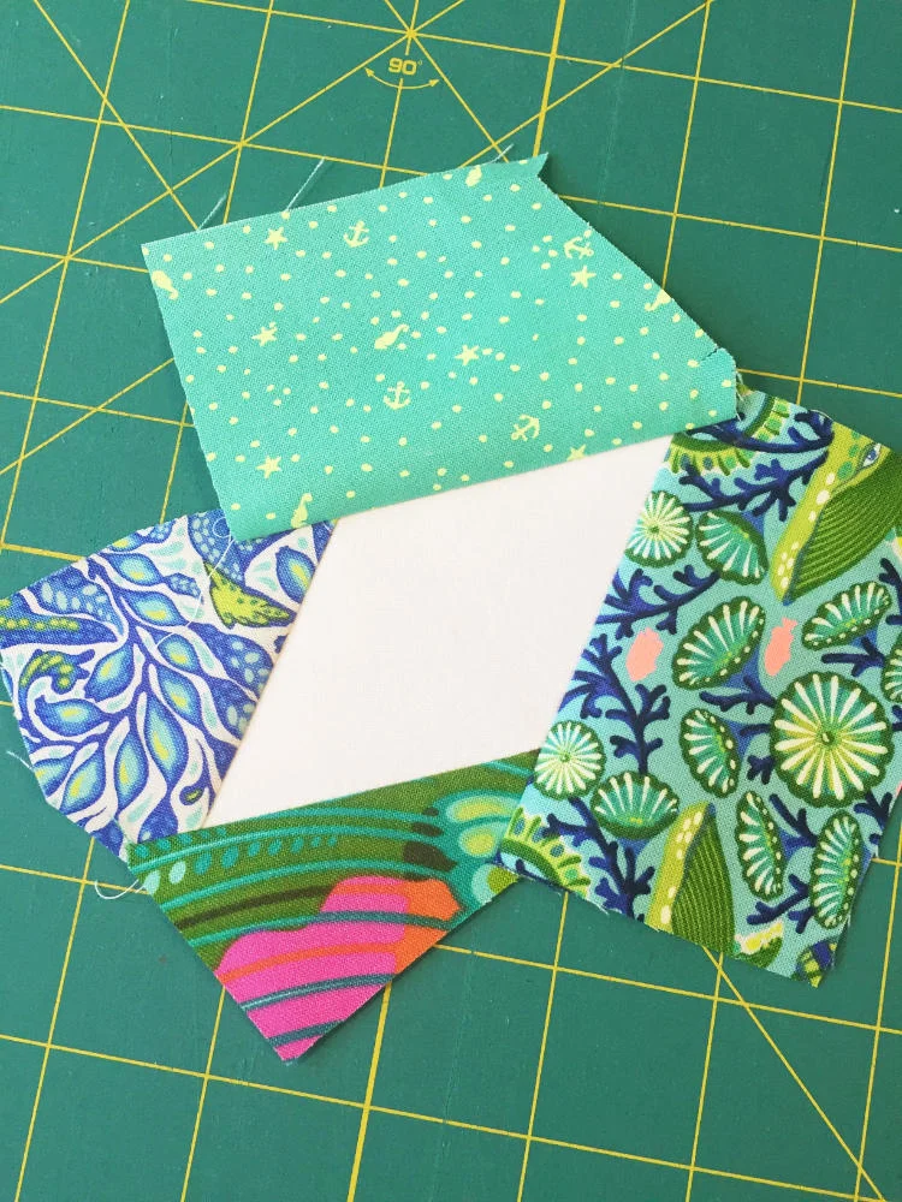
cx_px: 451
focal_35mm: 29
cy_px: 601
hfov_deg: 48.2
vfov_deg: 61.7
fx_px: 1008
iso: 64
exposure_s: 1/33
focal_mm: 4.2
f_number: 2.2
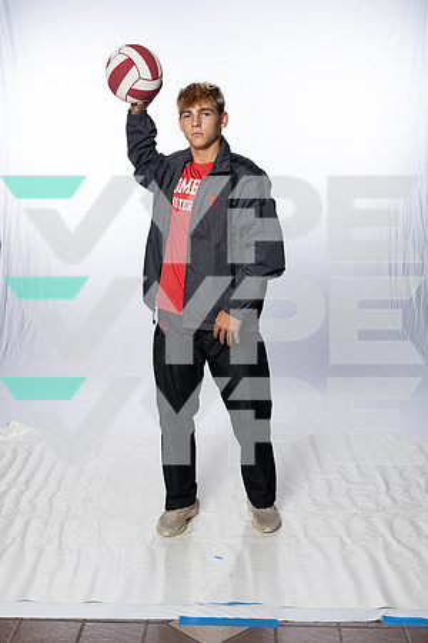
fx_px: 838
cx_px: 214
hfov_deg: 28.6
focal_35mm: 47
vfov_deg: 41.9
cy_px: 322
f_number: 8
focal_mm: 47
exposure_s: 1/250
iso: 640
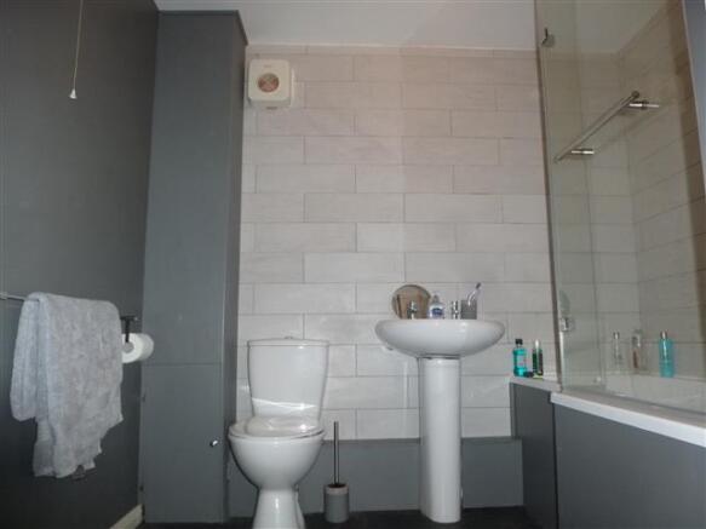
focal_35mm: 24
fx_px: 489
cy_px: 264
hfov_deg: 71.6
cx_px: 353
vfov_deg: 56.8
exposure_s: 1/60
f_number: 3.3
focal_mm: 4.3
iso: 200
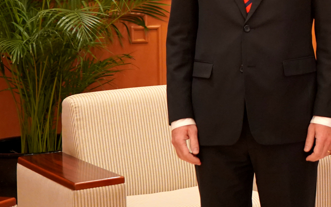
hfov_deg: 16.0
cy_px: -95
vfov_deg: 10.3
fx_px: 1110
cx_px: 448
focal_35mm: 123
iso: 2500
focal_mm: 40
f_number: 4
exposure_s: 1/160
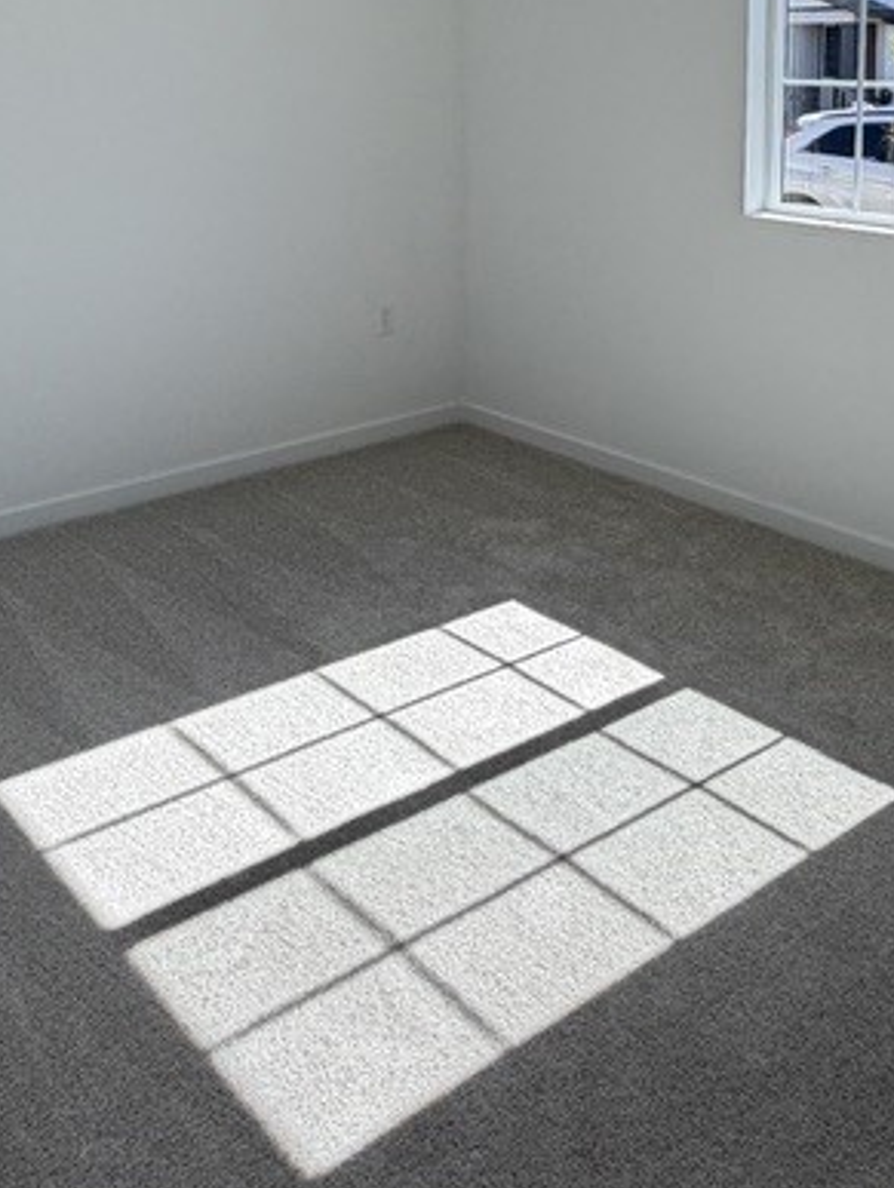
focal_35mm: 37
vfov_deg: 46.7
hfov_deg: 38.6
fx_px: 1272
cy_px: 196
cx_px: 513
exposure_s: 1/433
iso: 64
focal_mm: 2.22
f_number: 2.2
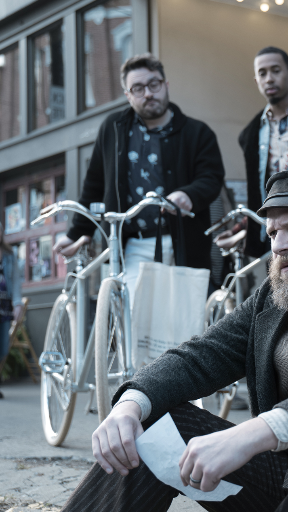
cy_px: 256
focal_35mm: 73
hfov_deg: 16.2
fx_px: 991
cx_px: 296
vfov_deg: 29.0
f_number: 3.6
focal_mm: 46
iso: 200
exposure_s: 1/160
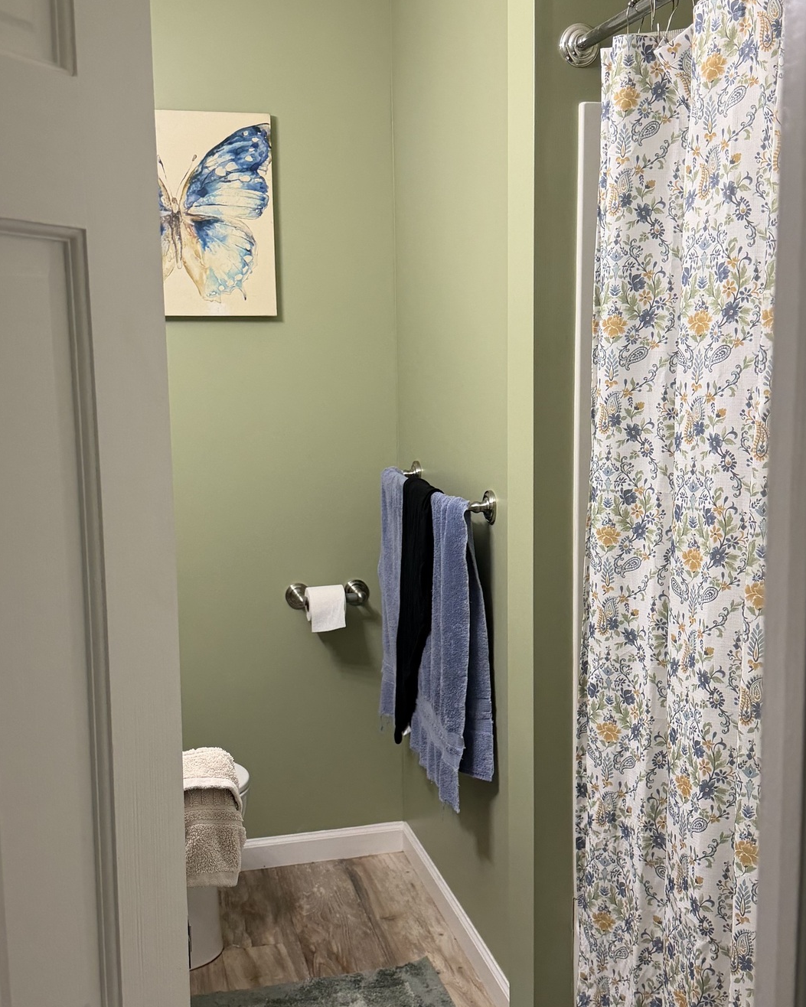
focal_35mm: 41
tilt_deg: -8.9
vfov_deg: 44.8
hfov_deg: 36.5
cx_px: 401
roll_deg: +0.9
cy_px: 523
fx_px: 1222
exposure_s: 1/120
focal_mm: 6.76
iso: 200
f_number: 1.78
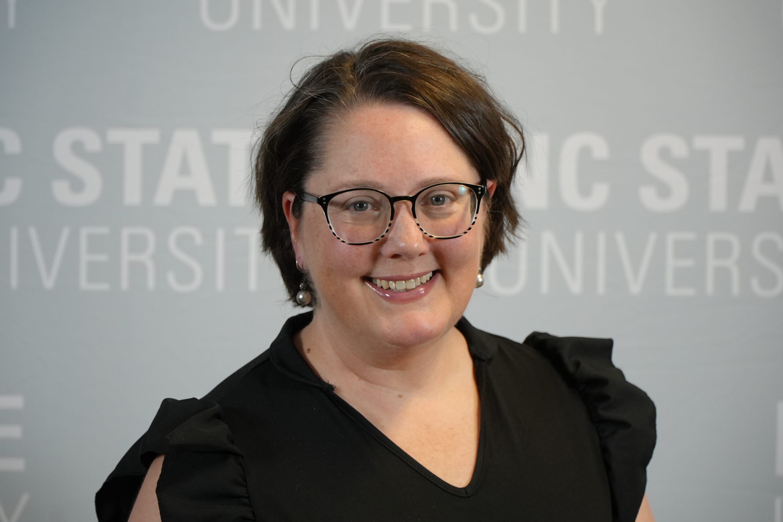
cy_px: 261
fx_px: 2762
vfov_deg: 10.8
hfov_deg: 16.1
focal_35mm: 127
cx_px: 392
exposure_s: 1/160
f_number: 4
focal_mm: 85
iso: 1250
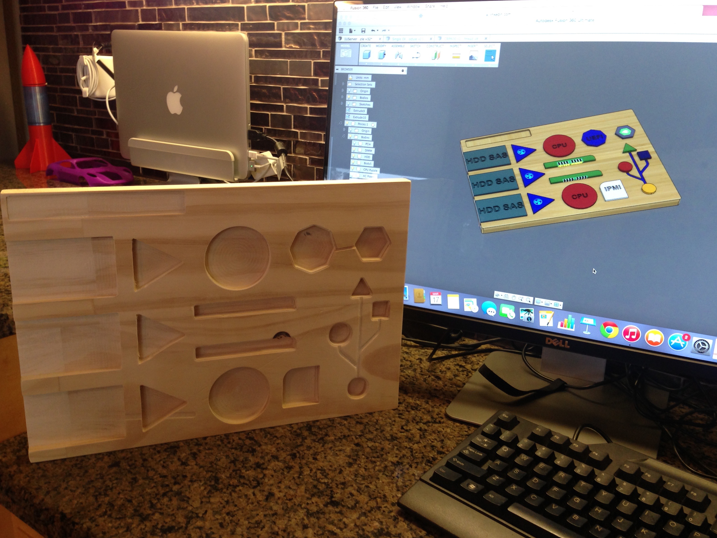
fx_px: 704
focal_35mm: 34
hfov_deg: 54.0
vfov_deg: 41.8
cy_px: 276
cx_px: 359
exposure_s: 1/20
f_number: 2.4
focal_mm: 4.12
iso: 80
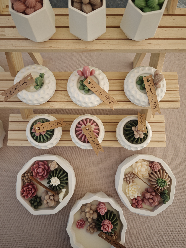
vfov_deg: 67.2
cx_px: 92
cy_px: 117
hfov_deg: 53.1
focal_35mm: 26
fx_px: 186
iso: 50
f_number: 1.6
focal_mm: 6.06
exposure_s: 1/441
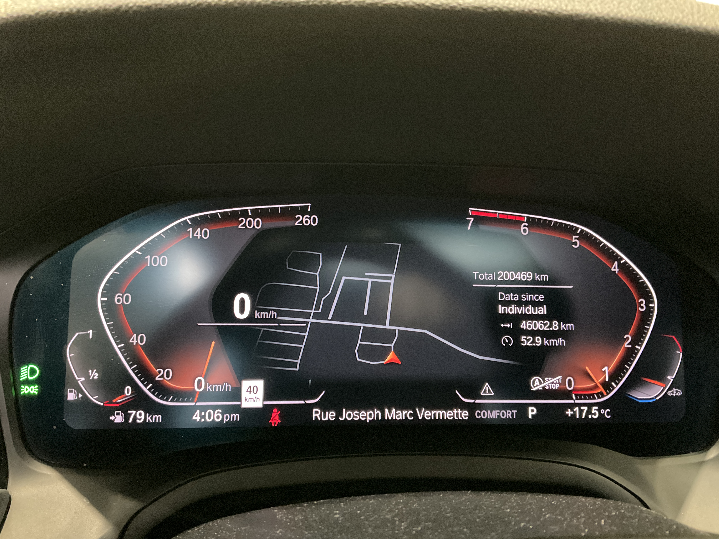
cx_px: 360
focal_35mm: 29
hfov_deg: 61.7
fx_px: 602
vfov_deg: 48.2
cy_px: 270
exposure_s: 1/28
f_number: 1.8
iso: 500
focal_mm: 3
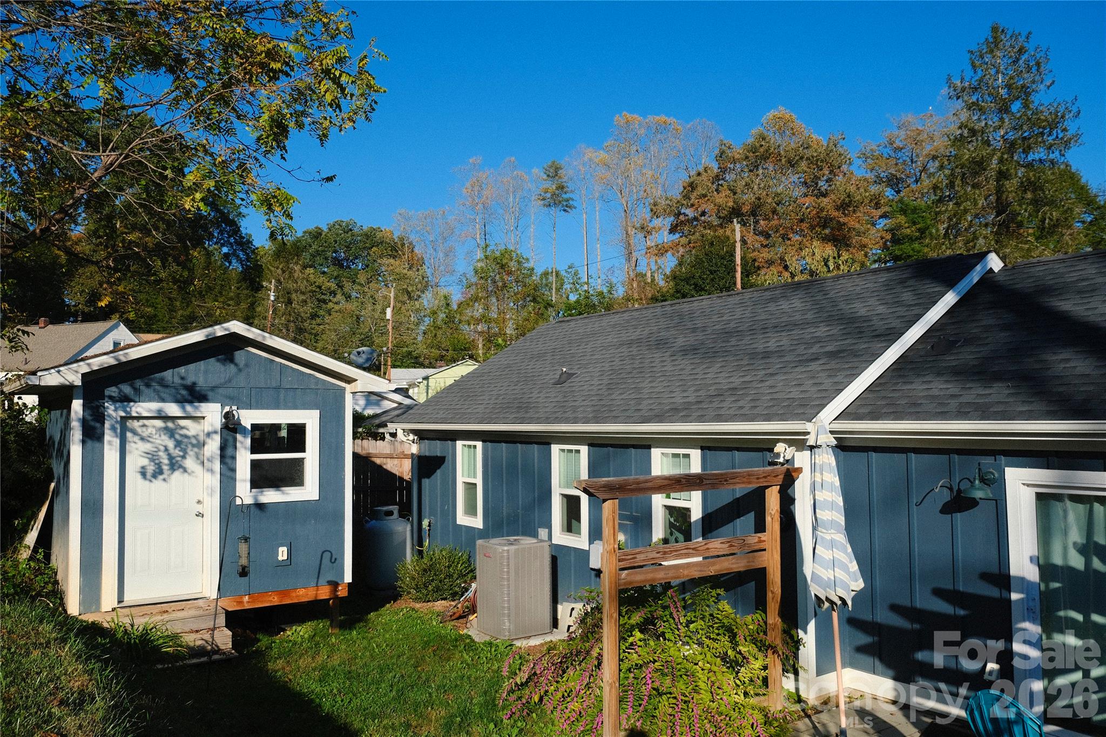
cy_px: 368
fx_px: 829
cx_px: 553
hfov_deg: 67.4
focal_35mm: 27
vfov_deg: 47.9
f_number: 5.6
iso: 320
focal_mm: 18
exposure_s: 1/900
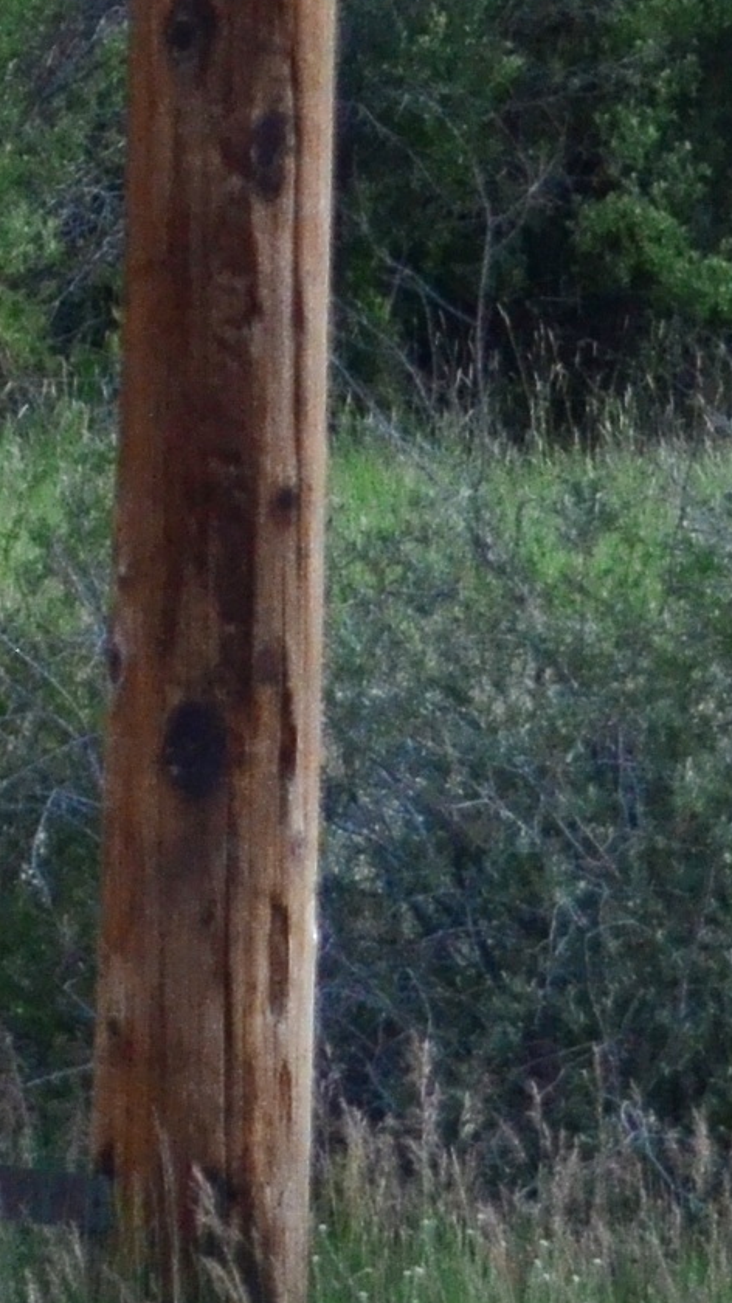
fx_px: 22240
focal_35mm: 644
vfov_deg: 3.3
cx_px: -1569
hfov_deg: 1.9
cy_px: -396
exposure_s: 1/1667
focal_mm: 70
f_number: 4.5
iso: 1100
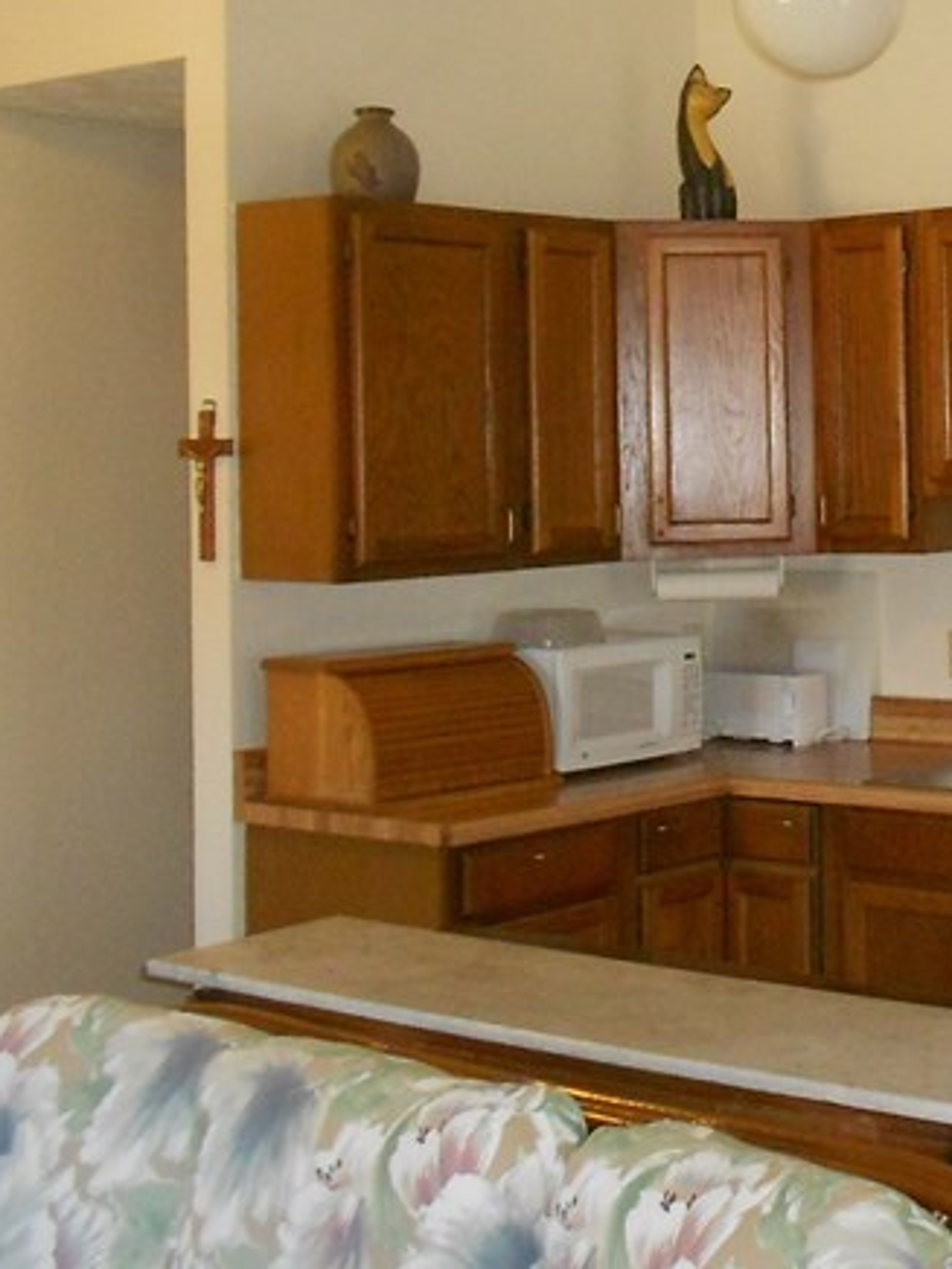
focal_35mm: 61
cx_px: 1199
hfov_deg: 21.9
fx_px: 2237
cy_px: 387
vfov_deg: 31.3
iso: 320
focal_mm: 4.6
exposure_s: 1/25
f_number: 3.2
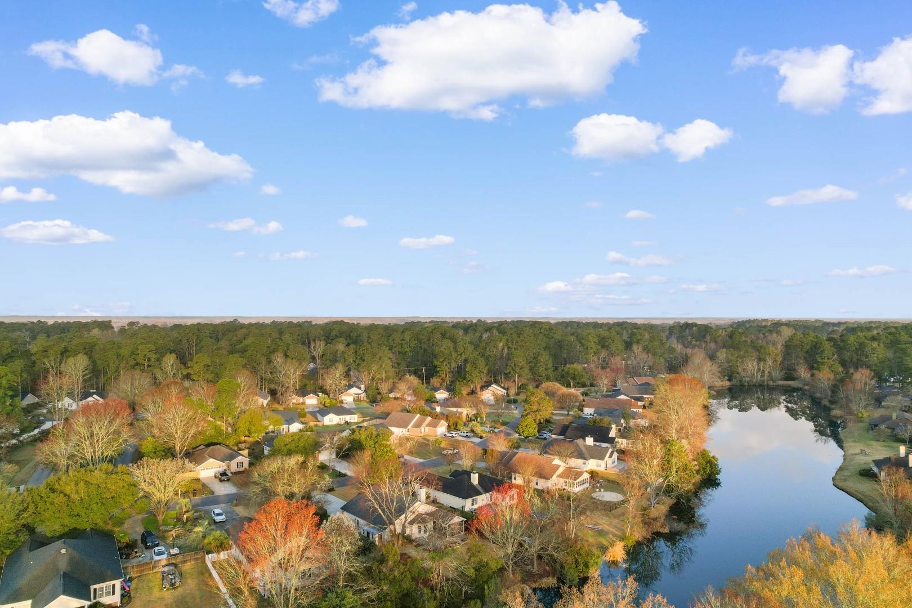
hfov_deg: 78.6
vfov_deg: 57.2
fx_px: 557
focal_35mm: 22
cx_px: 456
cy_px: 304
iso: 100
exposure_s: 1/125
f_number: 2.8
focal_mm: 8.38
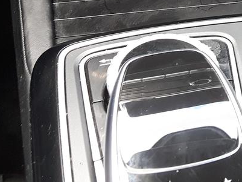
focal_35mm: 99
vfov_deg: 14.5
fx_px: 692
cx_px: 302
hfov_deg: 18.6
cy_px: -28
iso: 80
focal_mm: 3.7
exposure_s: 1/33
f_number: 1.9
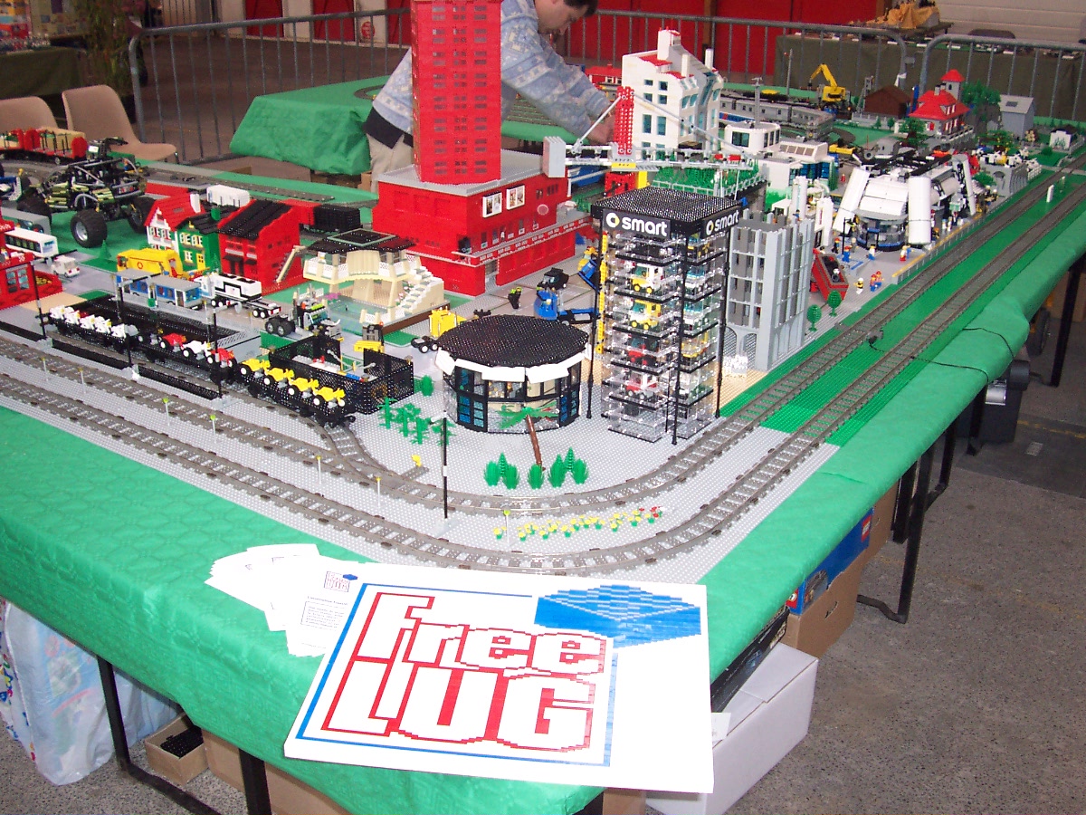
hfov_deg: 50.1
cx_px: 543
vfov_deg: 38.7
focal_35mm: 37
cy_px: 408
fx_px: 1161
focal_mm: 5.6
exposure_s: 1/60
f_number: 2.8
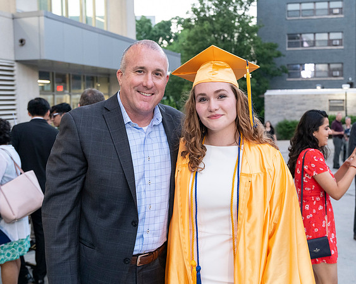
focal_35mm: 49
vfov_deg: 30.8
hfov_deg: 38.0
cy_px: 131
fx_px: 515
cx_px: 208
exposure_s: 1/50
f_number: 4
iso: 2000
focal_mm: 40
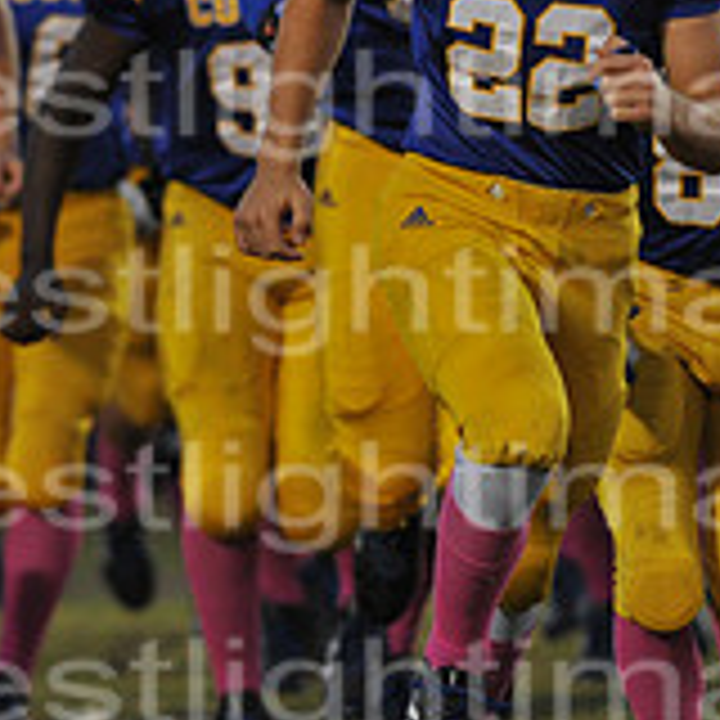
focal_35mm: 923
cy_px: 202
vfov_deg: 1.9
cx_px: 432
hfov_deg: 1.9
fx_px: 21720
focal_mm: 300
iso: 3200
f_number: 4
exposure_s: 1/640
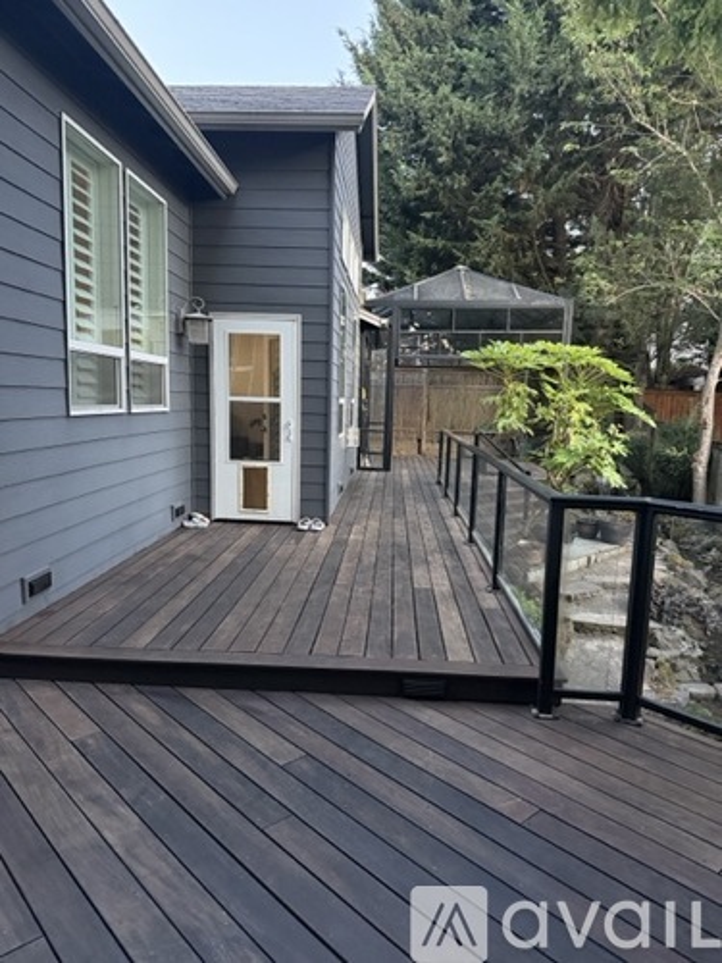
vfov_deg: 71.6
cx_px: 361
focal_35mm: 24
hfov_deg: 56.8
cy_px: 482
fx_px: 667
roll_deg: -1.9
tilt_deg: -7.7
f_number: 1.78
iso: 1000
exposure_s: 1/35
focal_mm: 6.76
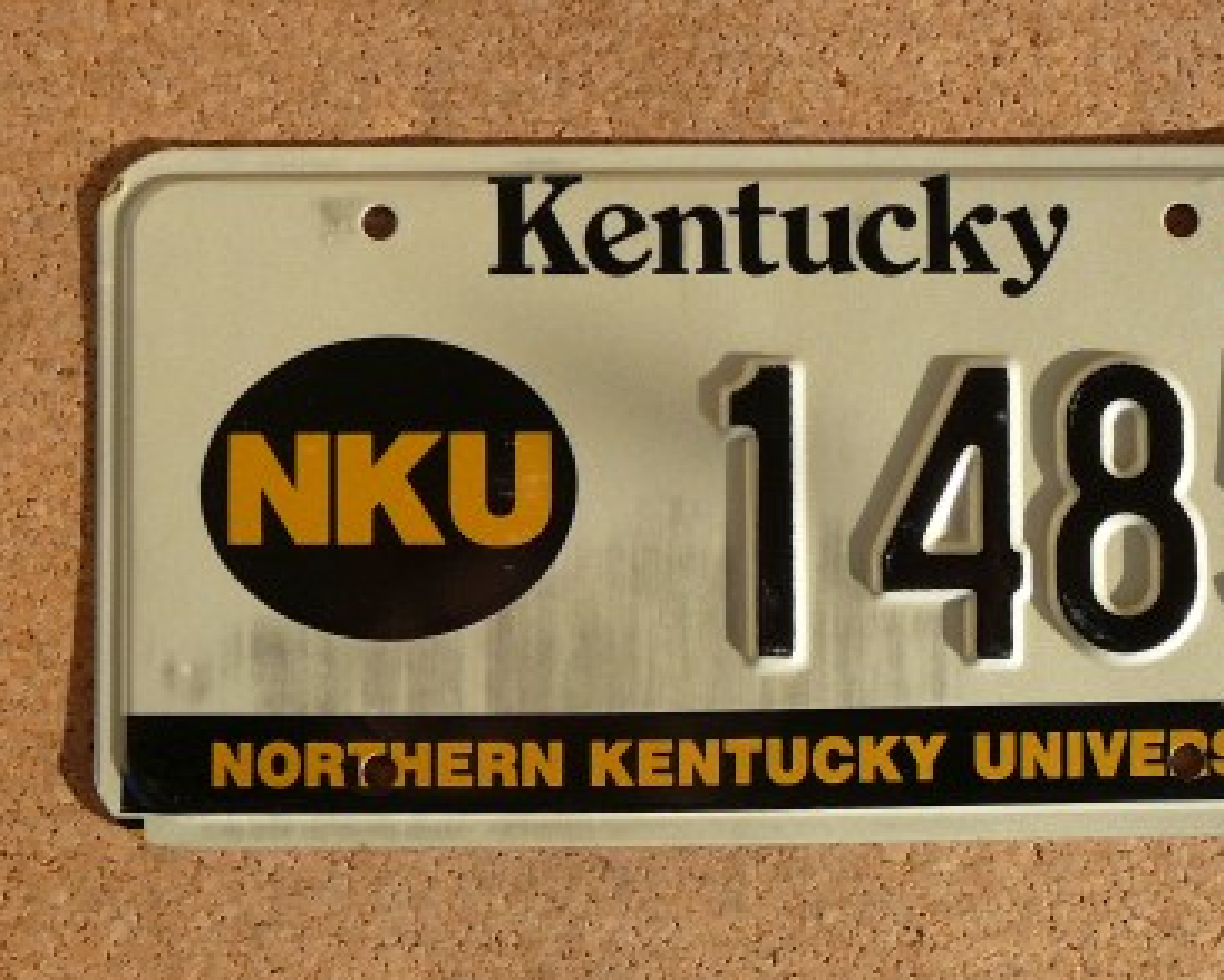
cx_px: 736
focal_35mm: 56
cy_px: 495
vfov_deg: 27.1
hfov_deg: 33.5
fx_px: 2029
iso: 80
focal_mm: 6.1
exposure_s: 1/500
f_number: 3.1
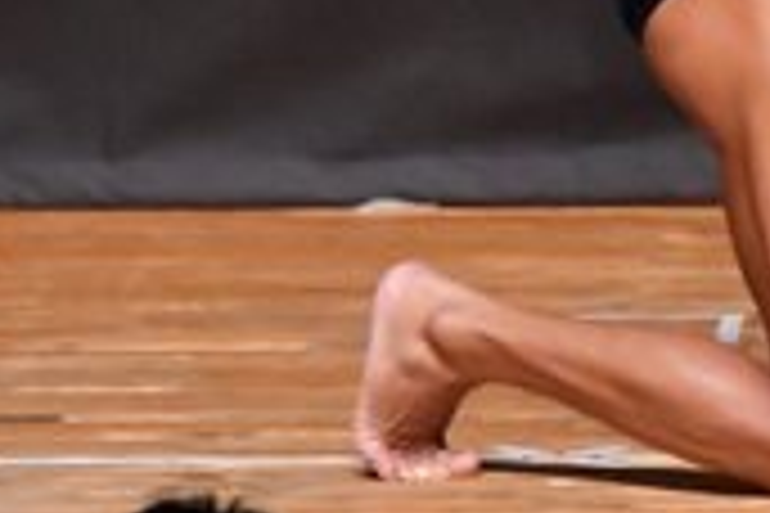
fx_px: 27590
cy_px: -441
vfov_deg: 1.1
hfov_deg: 1.6
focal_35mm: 1290
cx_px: 1042
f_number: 5.6
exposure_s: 1/400
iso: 10000
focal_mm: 190
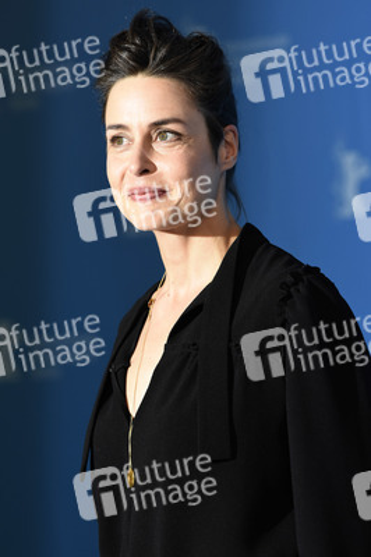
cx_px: 186
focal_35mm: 210
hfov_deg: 6.5
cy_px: 278
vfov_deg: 9.8
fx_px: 3252
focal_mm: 140
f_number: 3.5
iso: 800
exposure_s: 1/320
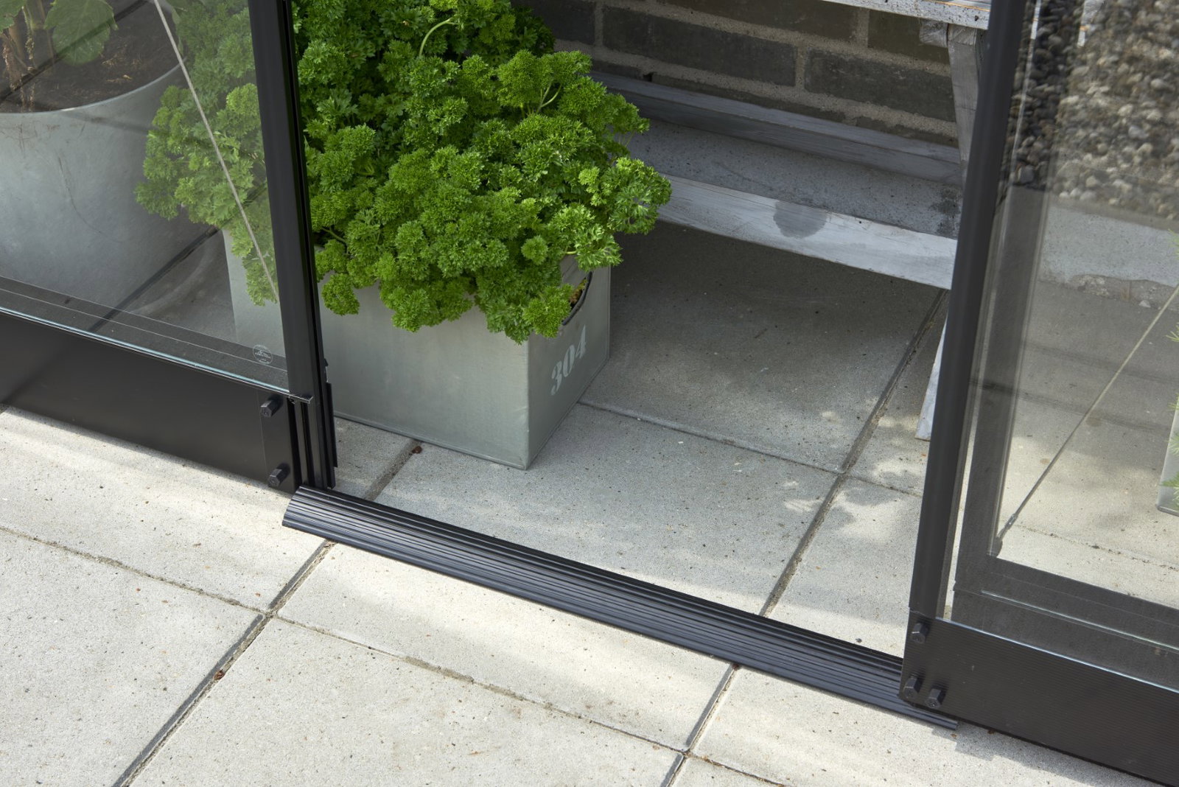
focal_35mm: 62
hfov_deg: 32.4
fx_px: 2031
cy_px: 394
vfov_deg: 21.9
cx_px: 590
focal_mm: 62
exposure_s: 1/125
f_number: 9
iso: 100
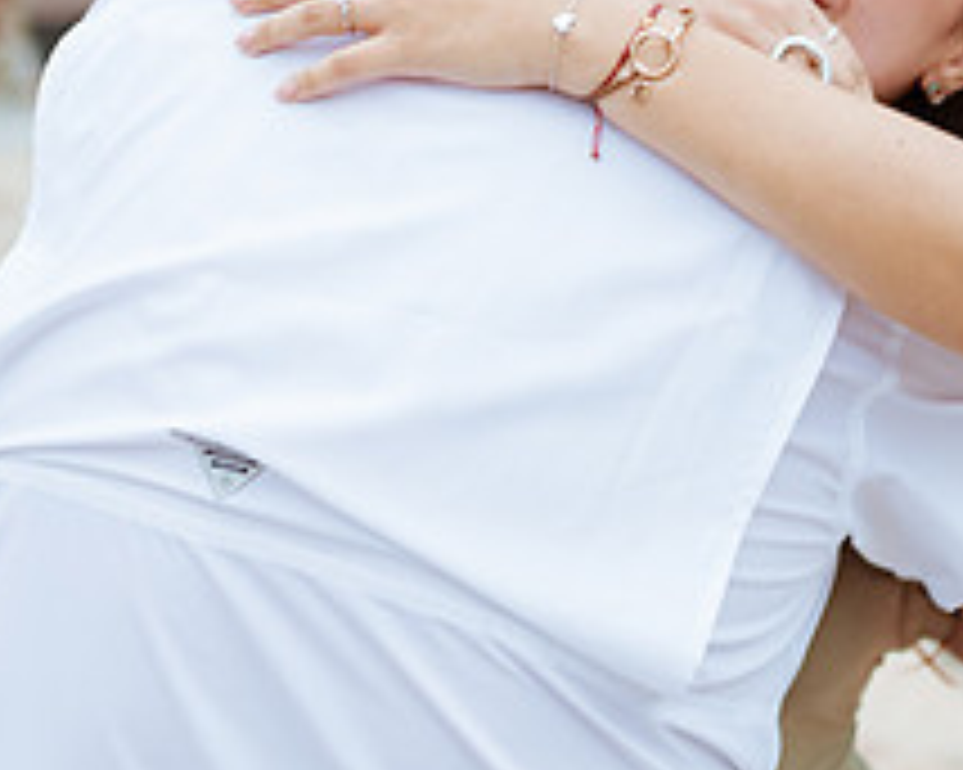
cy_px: 101
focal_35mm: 89
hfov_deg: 21.5
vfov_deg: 17.1
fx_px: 2535
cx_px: 486
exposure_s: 1/320
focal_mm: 35
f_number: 1.8
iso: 100
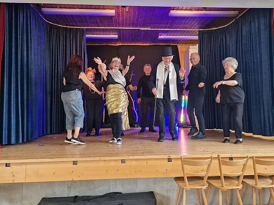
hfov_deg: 63.4
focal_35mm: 28
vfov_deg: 49.7
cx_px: 139
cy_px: 93
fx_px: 222
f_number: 1.8
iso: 400
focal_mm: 6.4
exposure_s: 1/100
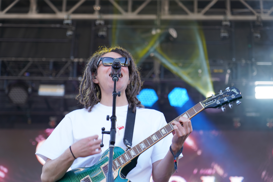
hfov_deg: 19.5
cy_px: 91
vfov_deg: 13.0
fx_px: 796
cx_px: 136
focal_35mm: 105
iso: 200
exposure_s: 1/125
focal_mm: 105
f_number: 4
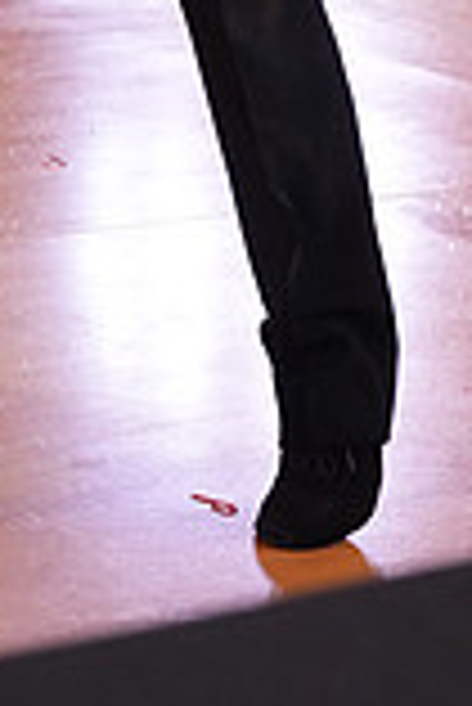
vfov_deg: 12.6
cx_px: -205
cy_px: -504
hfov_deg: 8.9
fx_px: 2963
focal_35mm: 151
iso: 2500
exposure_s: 1/200
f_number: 5.6
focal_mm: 41
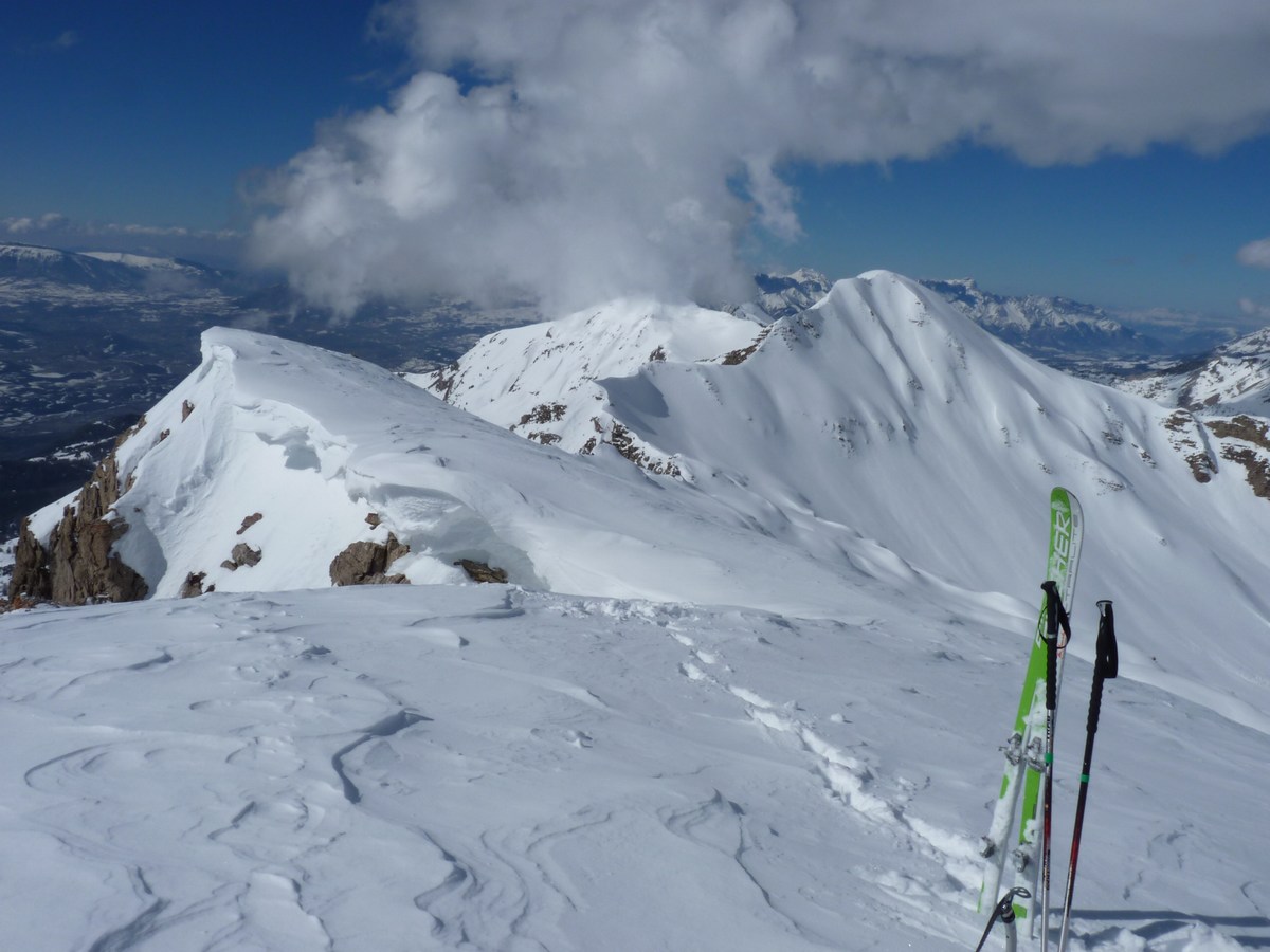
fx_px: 991
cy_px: 476
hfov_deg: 65.3
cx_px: 635
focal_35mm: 27
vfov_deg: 51.4
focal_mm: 4.8
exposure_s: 1/800
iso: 80
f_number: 8
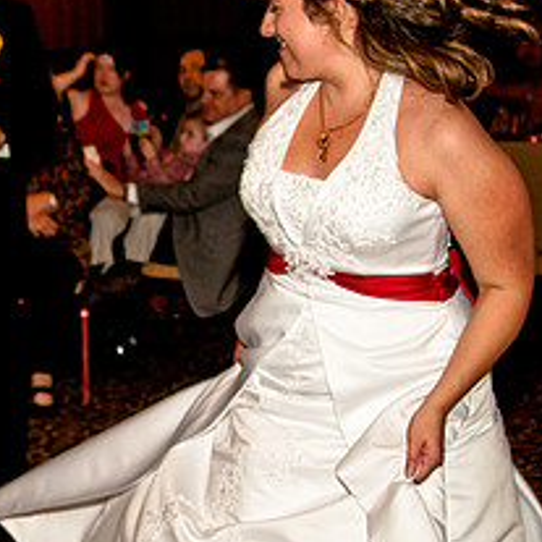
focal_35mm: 100
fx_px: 1771
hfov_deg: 17.1
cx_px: 16
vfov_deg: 17.3
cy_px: 384
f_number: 2.8
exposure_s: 1/200
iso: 400
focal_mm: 28
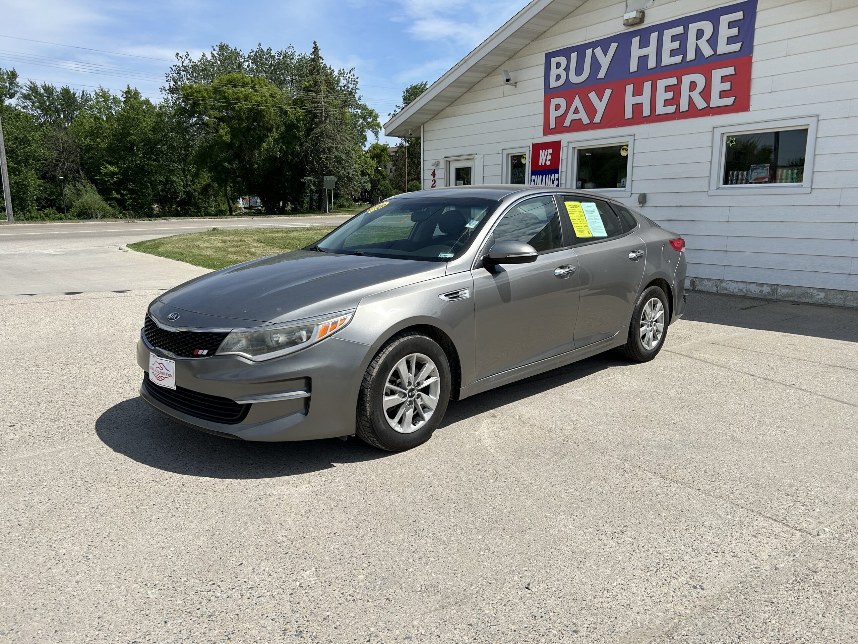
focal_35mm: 26
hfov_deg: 67.3
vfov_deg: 53.1
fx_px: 644
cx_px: 429
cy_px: 322
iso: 50
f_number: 1.5
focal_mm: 5.7
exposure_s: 1/5882
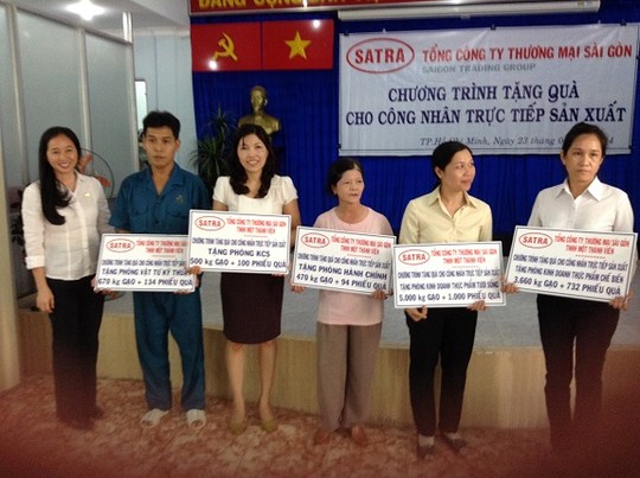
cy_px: 239
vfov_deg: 42.8
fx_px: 609
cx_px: 320
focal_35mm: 33
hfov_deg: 55.4
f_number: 2.4
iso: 125
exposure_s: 1/24
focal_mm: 3.3
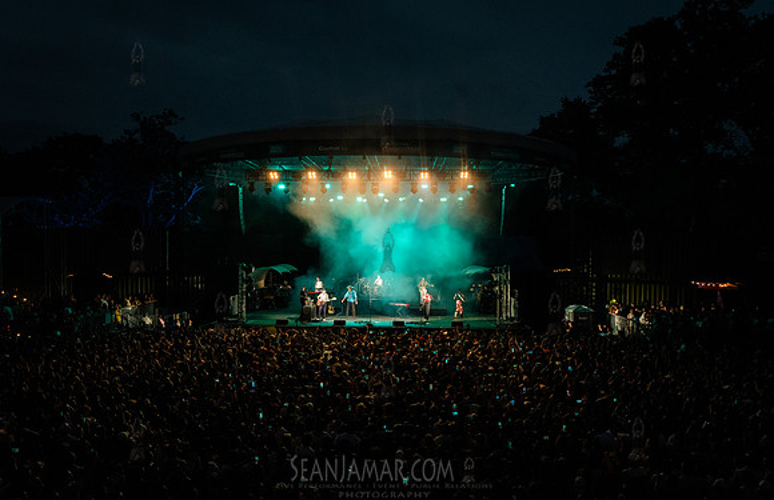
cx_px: 387
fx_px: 531
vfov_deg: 50.4
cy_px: 258
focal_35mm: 25
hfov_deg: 72.2
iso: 6400
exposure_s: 1/400
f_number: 4.5
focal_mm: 24
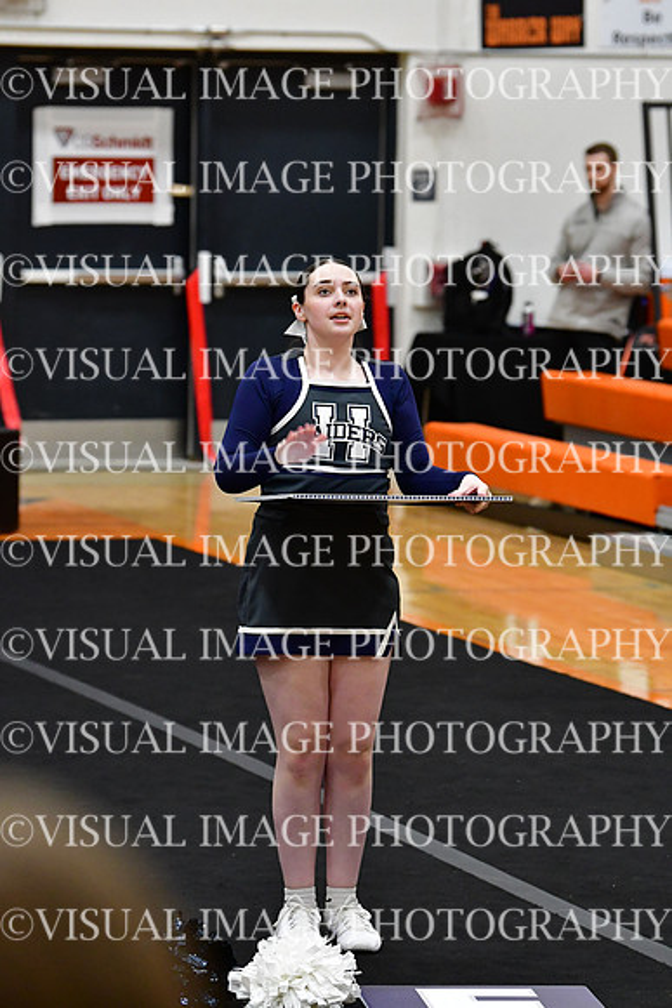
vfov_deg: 10.5
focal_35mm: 195
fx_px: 5456
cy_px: 504
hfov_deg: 7.0
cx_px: 336
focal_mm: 130
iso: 4000
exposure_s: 1/500
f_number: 4
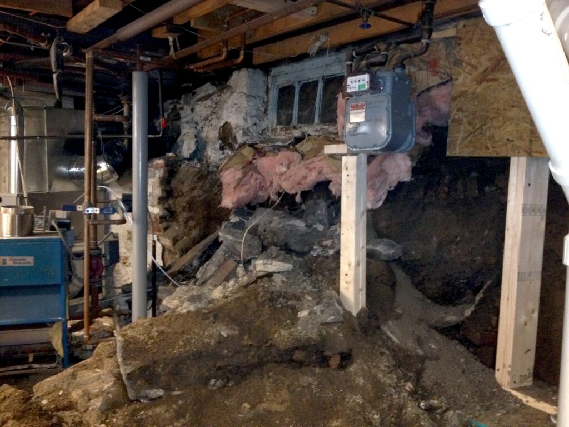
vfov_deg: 40.7
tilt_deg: -6.1
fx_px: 575
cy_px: 214
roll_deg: -2.9
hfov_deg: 52.6
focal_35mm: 35
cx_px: 284
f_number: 2.4
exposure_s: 1/16
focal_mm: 4.28
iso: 400
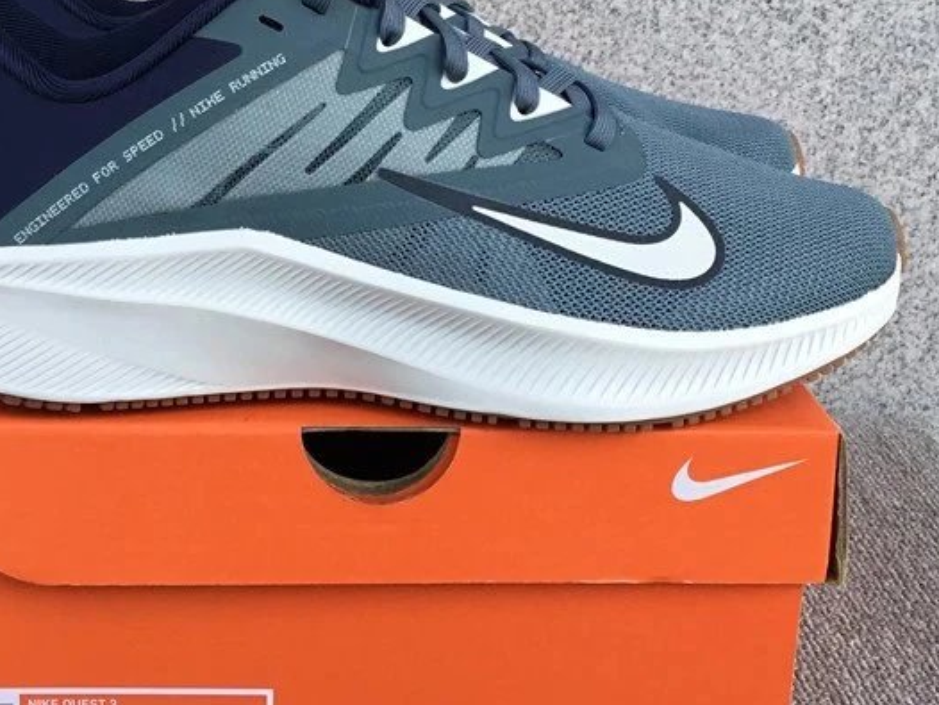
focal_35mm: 53
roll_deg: -1.1
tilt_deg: -15.6
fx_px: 1438
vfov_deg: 27.5
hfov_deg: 36.1
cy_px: 283
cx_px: 386
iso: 25
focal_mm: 3.3
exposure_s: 1/269
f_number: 2.4
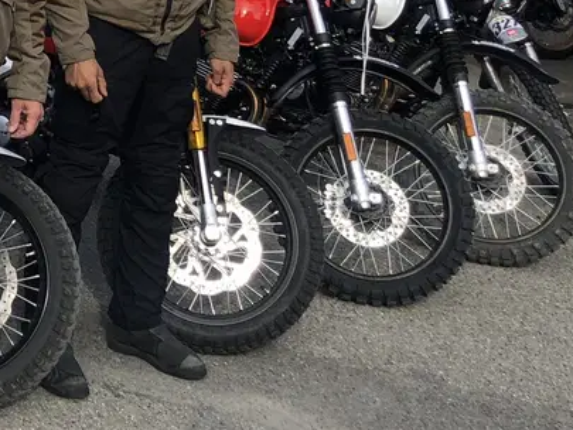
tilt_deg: -1.7
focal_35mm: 83
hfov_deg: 21.6
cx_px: -141
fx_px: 1374
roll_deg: -4.5
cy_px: -115
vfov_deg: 16.9
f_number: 1.8
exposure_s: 1/676
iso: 20
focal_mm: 3.99
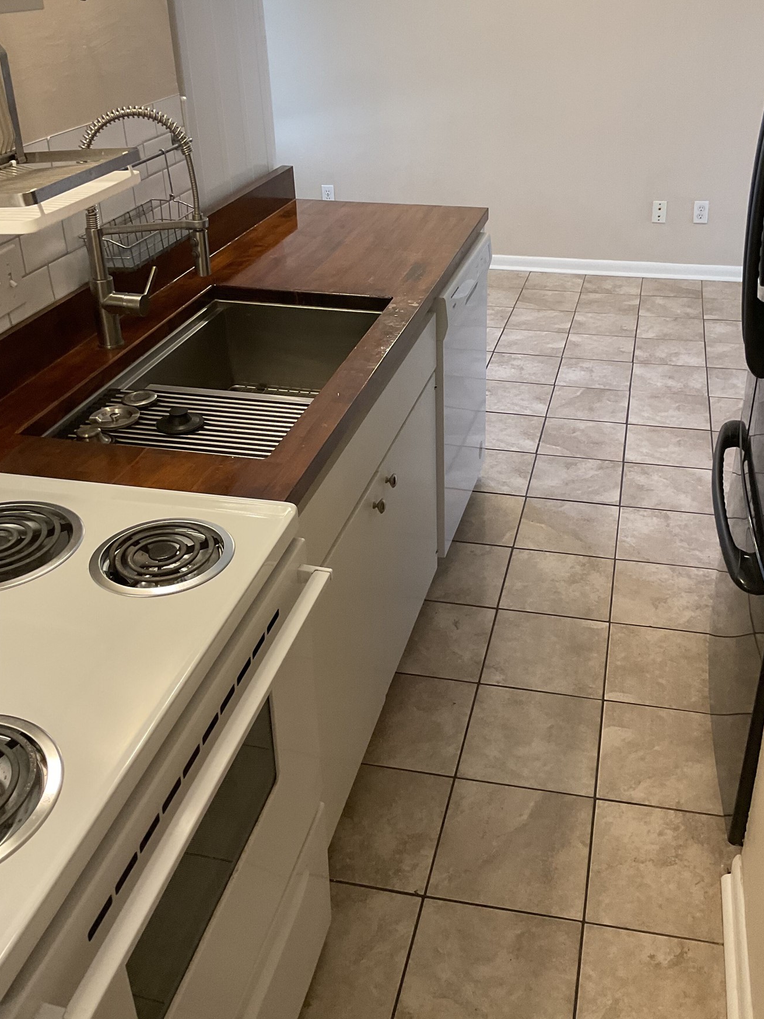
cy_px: 424
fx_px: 1001
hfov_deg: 41.7
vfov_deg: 53.7
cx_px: 444
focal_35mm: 34
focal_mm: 3
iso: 80
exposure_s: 1/60
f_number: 1.8
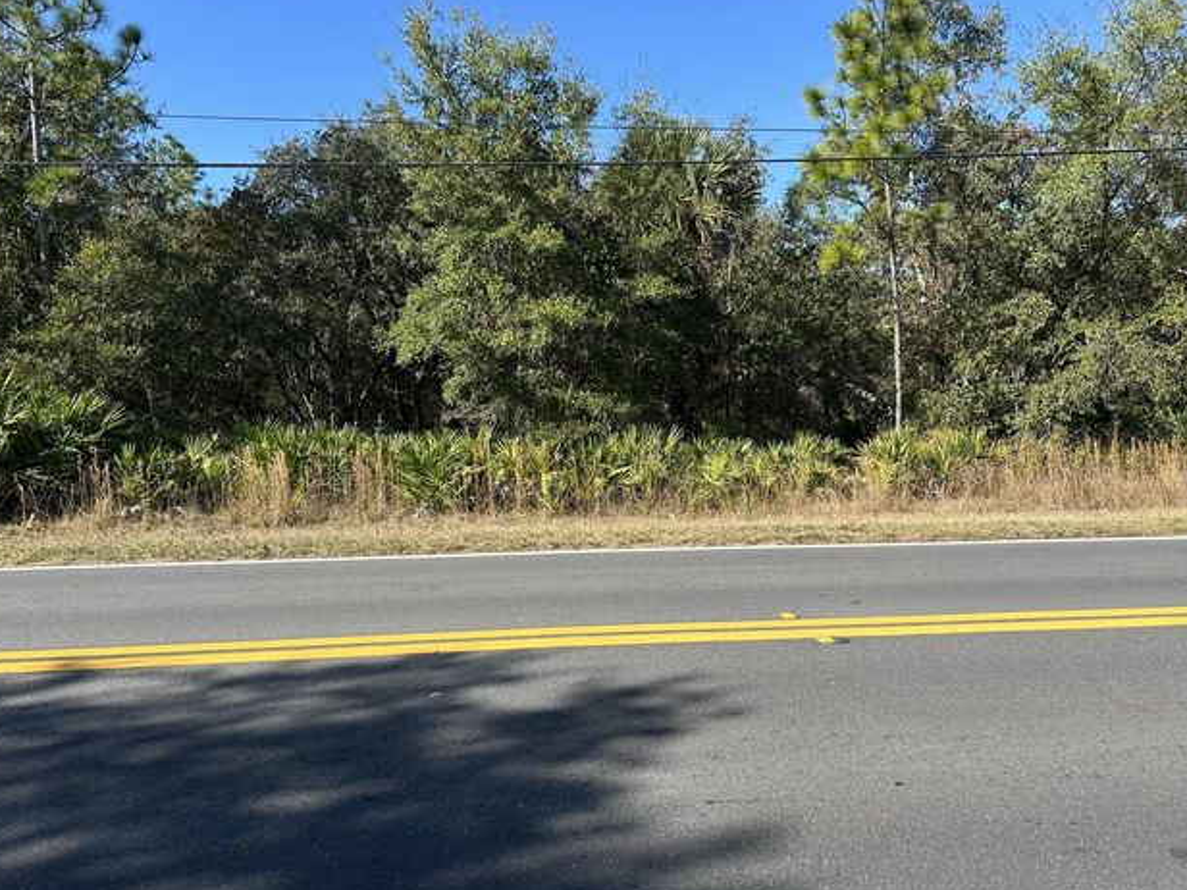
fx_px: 926
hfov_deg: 65.3
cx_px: 588
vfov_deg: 51.4
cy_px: 437
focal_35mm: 27
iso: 50
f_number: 1.5
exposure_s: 1/1808
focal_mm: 5.7
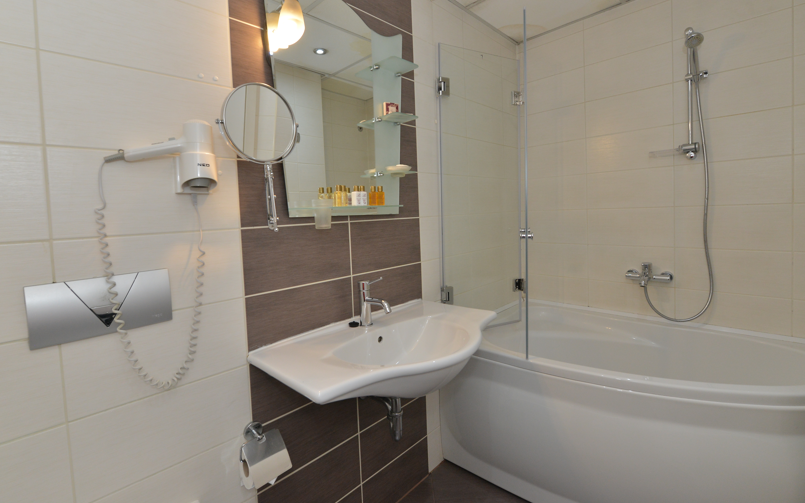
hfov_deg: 97.8
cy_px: 225
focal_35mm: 16
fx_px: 351
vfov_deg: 71.0
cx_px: 405
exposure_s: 1/80
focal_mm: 14
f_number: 8
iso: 1000
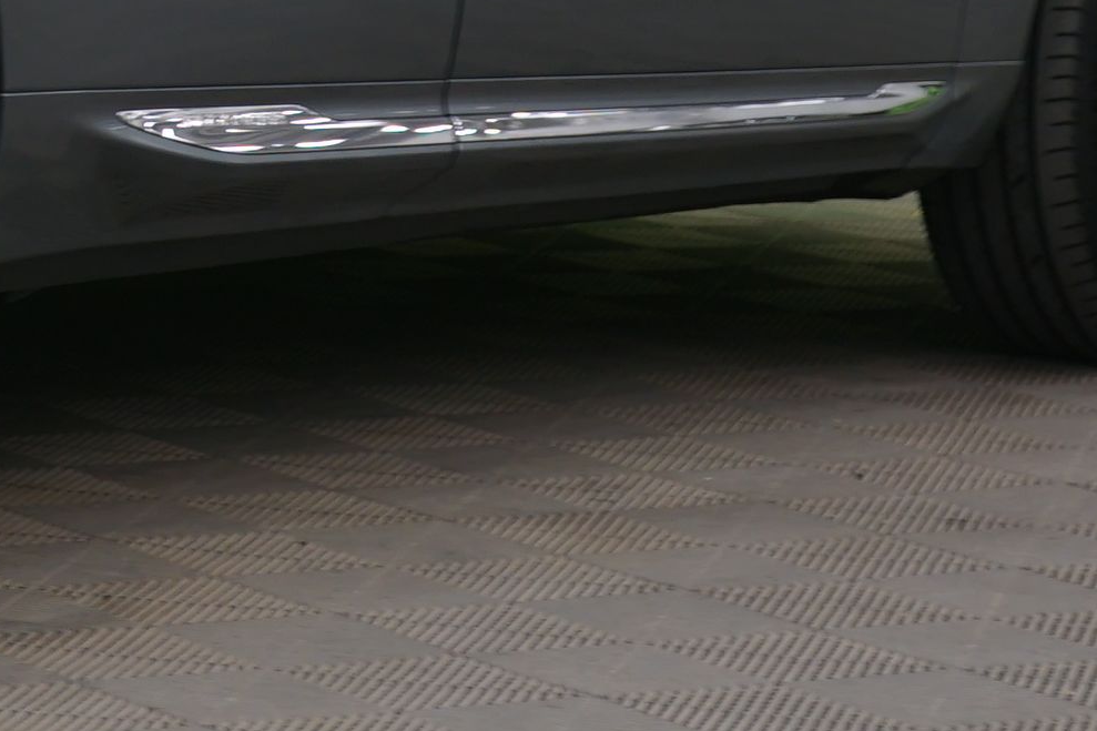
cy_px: -470
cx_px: -385
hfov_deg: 10.5
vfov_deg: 7.0
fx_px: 5819
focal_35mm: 191
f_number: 5
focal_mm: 48
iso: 400
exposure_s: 1/8
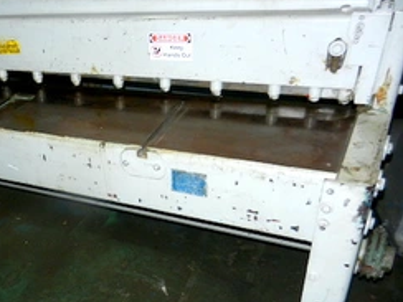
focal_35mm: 41
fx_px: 477
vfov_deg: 34.5
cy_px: 223
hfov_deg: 43.4
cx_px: 74
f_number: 3.5
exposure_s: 1/30
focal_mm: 4.5
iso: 200
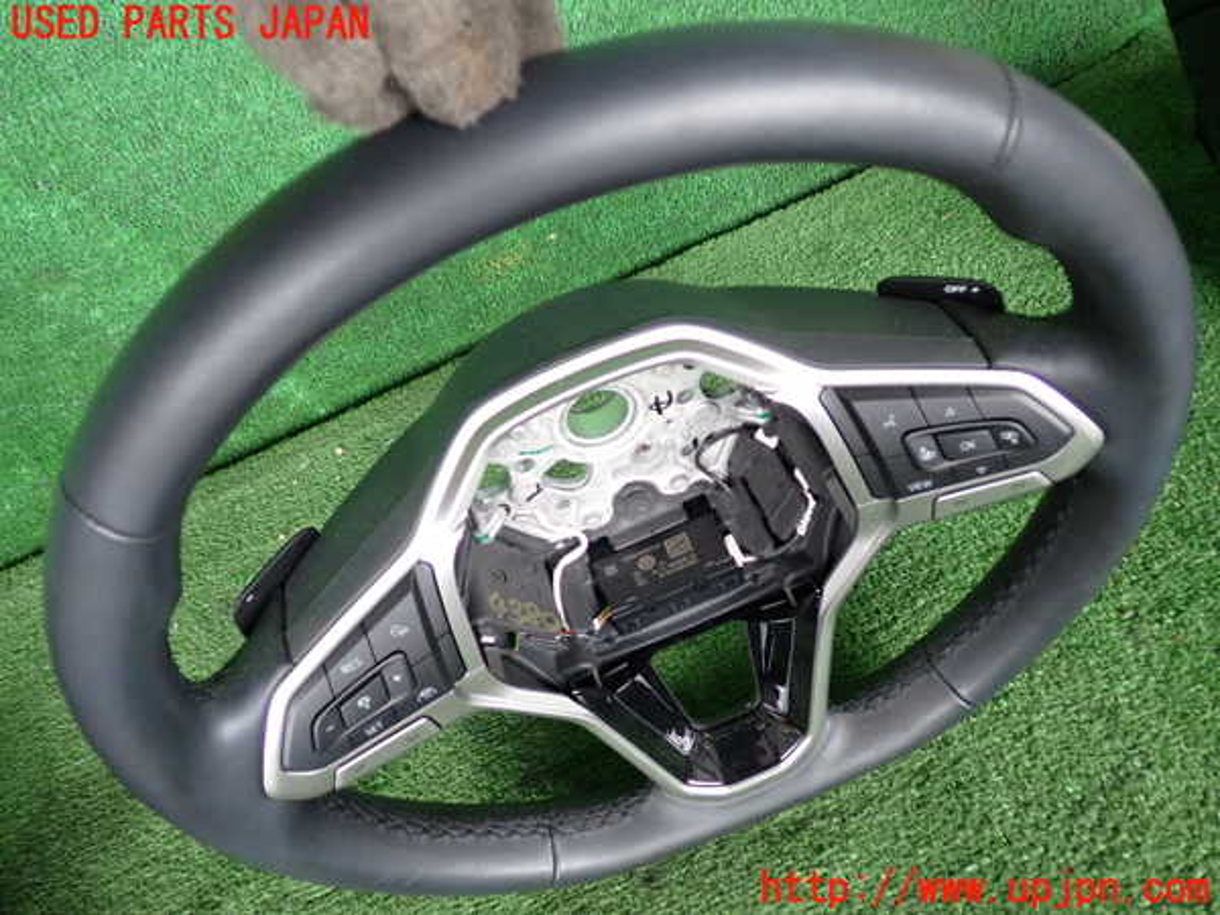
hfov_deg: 56.8
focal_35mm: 32
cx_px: 610
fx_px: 1128
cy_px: 458
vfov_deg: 44.2
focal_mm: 5.79
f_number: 2.4
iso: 250
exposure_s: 1/125
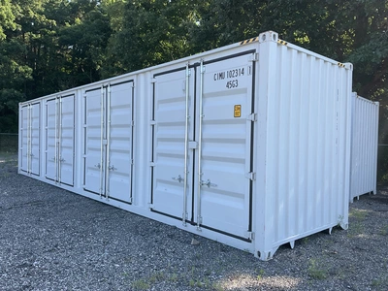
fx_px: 325
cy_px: 146
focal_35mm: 29
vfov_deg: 48.2
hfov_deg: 61.7
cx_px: 194
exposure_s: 1/461
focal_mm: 3
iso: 25
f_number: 1.8
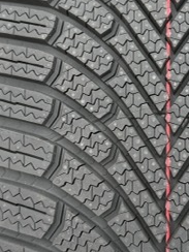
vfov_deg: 30.7
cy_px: 122
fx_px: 459
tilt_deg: -72.9
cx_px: 165
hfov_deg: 22.8
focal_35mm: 63
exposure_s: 1/430
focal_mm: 6.76
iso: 100
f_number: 1.78
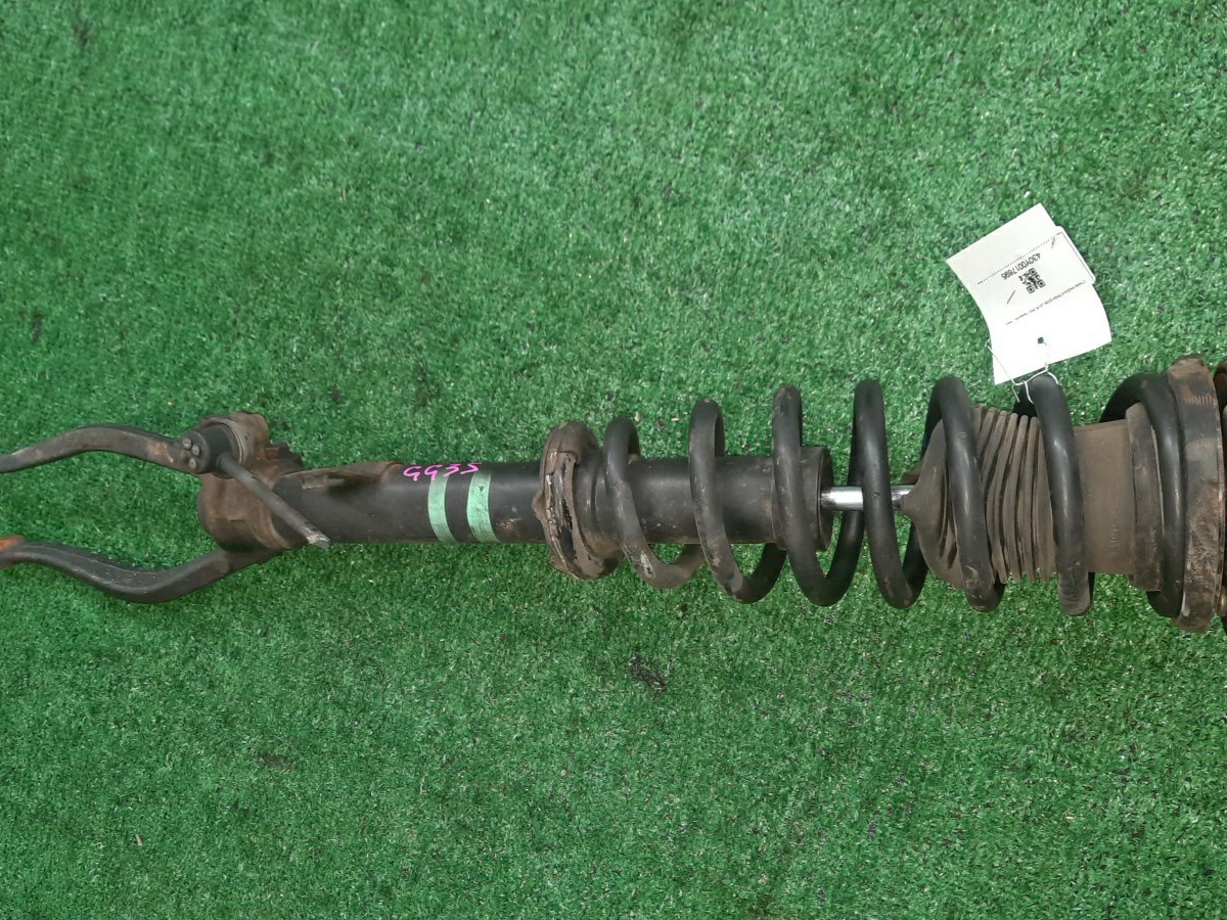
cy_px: 525
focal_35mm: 30
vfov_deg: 46.7
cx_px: 610
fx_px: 1063
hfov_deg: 60.0
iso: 259
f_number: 2
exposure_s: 1/50
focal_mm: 4.6
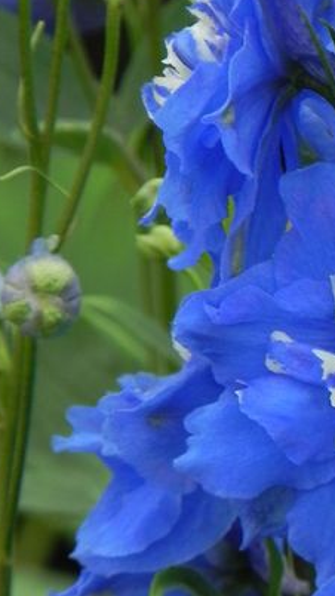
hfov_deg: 1.5
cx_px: 422
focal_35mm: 818
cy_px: 194
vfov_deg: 2.6
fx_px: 12923
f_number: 5
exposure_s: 1/125
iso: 160
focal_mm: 67.2
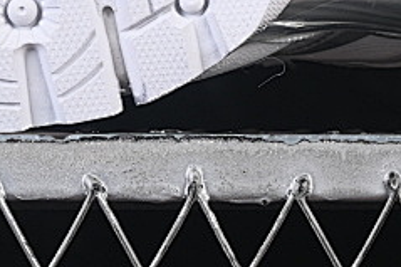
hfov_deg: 6.1
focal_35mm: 339
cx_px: 342
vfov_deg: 4.0
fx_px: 3773
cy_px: -243
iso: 160
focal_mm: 50
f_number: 8
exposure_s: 1/80
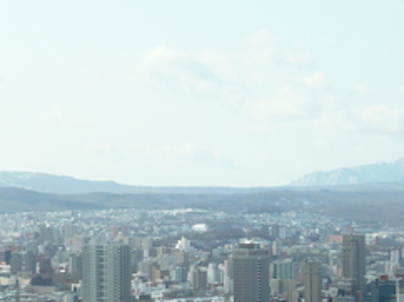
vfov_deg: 8.0
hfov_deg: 10.6
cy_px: 243
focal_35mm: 186
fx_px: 2169
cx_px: 250
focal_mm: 11.1
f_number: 3.9
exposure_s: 1/320
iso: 100
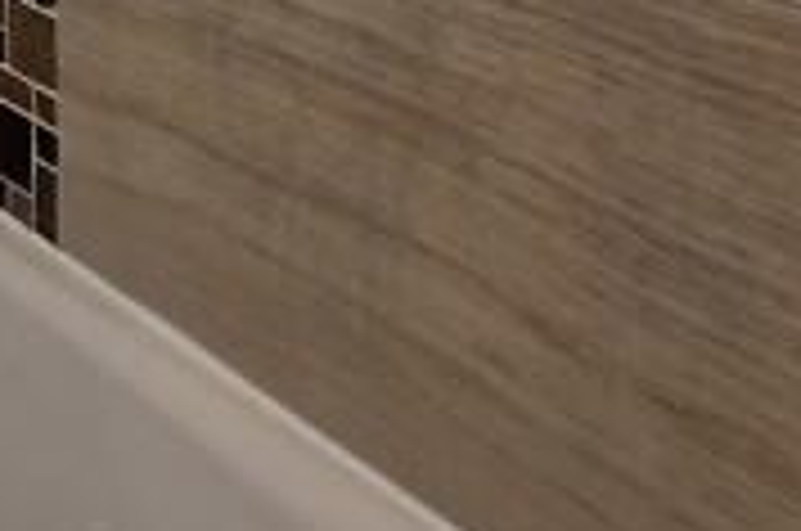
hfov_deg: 15.6
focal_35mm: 78
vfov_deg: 14.1
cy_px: -594
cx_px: -1053
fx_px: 1732
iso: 400
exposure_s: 1/33
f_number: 2.2
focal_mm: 2.2
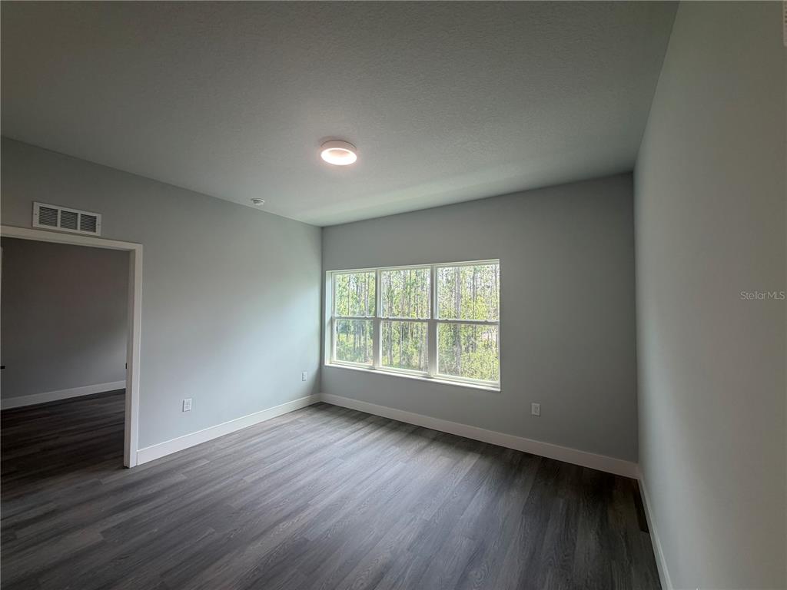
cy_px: 295
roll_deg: -0.8
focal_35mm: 14
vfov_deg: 85.7
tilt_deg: +1.1
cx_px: 394
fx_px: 318
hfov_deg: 102.1
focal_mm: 2.22
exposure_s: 1/120
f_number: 2.2
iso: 80
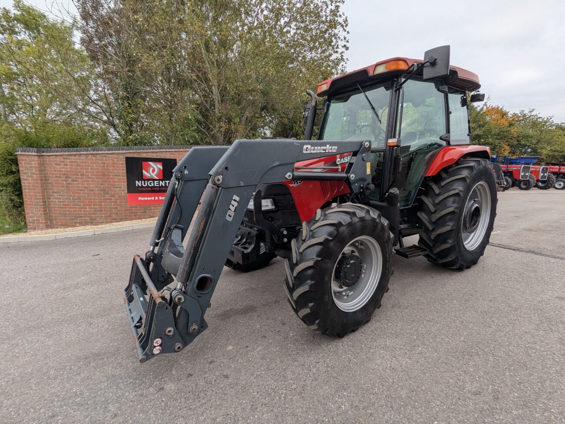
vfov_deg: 78.1
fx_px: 261
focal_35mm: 16
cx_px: 282
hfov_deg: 94.5
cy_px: 212
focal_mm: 2.35
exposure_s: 1/260
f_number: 2.2
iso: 56
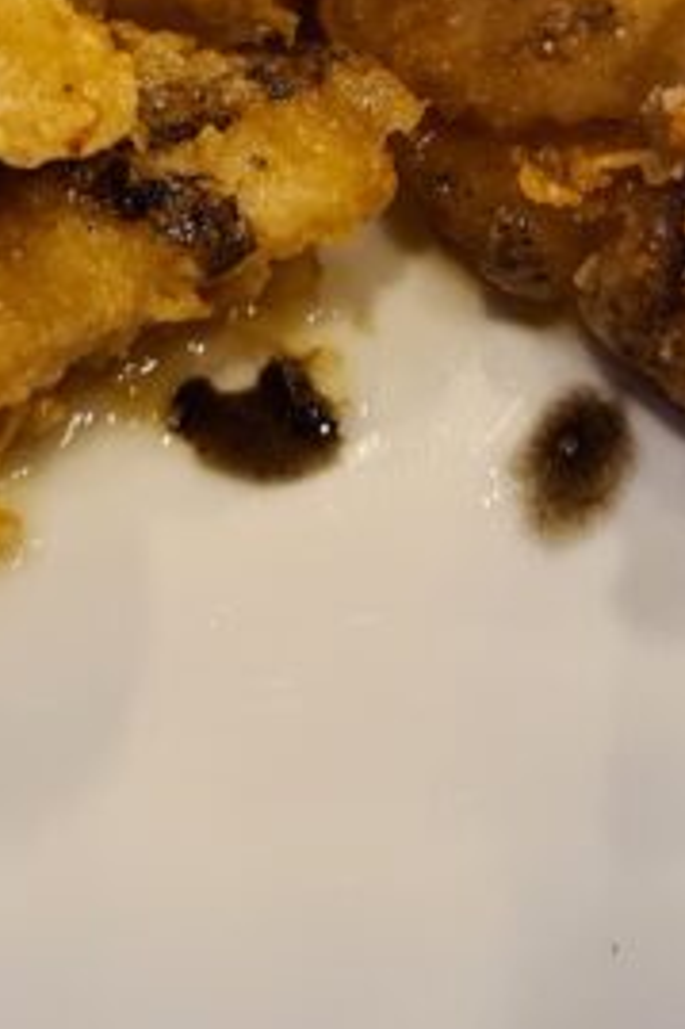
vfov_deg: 19.0
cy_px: -134
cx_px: 394
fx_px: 2943
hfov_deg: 13.3
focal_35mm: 103
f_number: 1.8
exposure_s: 1/50
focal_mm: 5.4
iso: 320
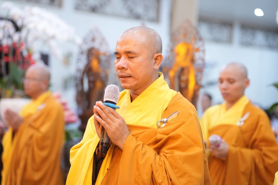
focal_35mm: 94
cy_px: 92
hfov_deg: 21.7
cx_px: 139
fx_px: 726
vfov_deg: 14.5
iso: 4000
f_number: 2.8
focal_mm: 94
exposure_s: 1/125
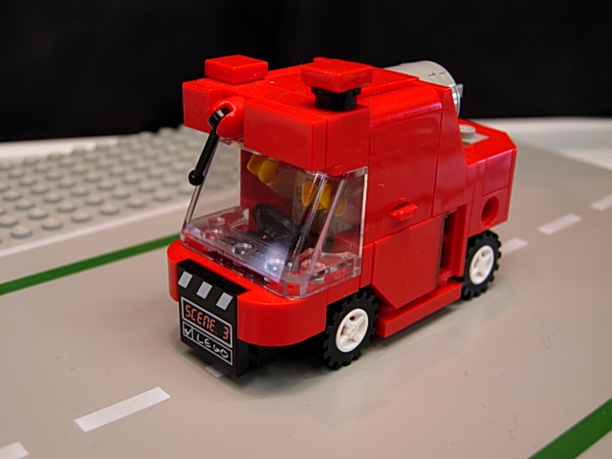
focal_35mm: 48
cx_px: 306
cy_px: 230
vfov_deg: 30.3
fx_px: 849
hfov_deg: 39.7
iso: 50
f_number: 3.1
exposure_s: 1/7.7
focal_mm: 10.1
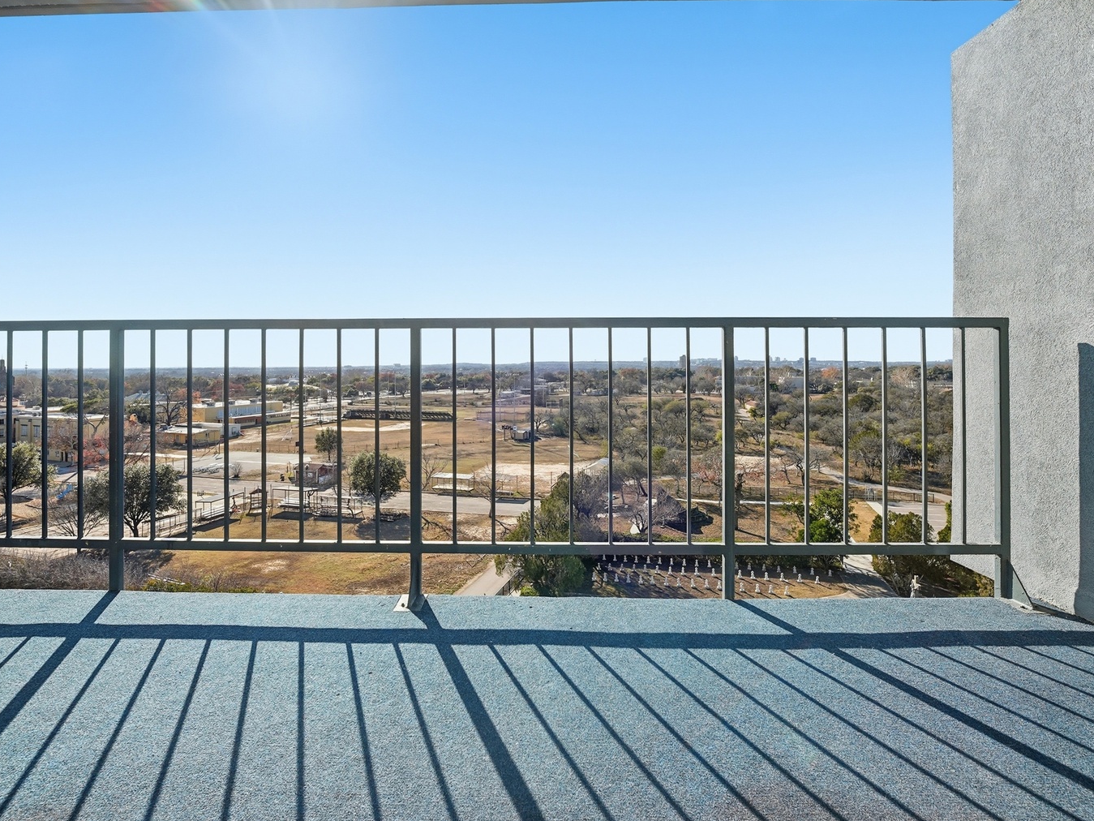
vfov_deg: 81.7
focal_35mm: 15
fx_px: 474
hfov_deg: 98.2
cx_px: 540
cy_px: 389
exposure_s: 1/4000
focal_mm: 9
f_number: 6.3
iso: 200
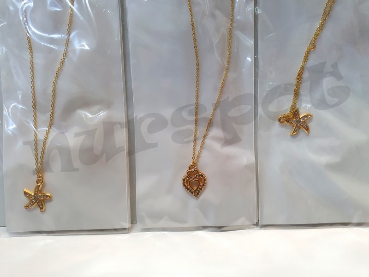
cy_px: 138
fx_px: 277
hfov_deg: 67.3
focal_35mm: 26
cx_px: 184
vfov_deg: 53.1
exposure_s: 1/100
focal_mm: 4.32
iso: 250
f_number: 2.4
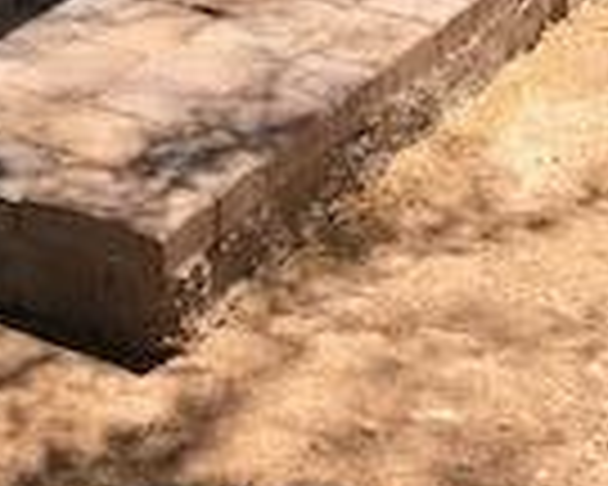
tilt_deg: -1.0
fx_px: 2339
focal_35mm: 130
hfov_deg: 14.2
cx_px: -180
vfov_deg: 10.1
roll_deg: +2.2
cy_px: -742
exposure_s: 1/1368
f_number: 1.8
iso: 20
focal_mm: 3.99
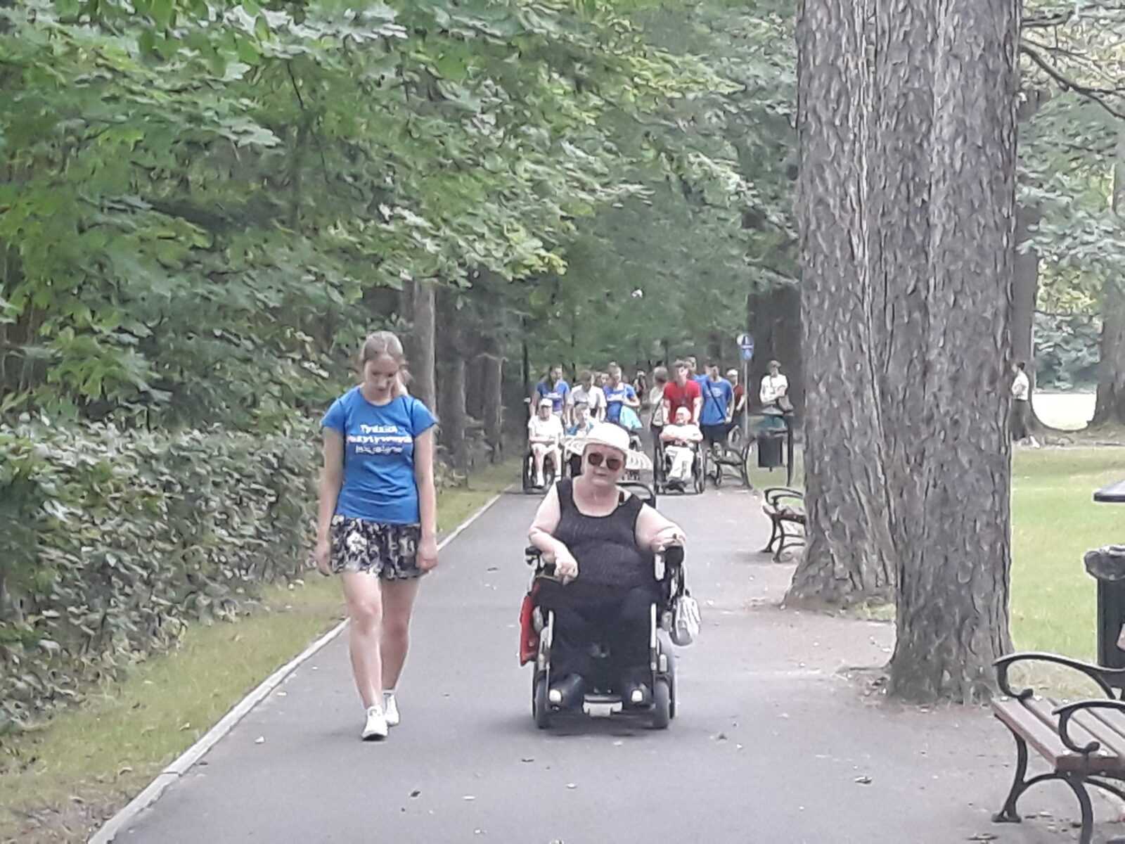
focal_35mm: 27
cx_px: 562
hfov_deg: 65.3
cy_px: 422
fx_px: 877
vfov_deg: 51.4
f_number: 1.7
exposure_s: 1/50
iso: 200
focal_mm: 3.71
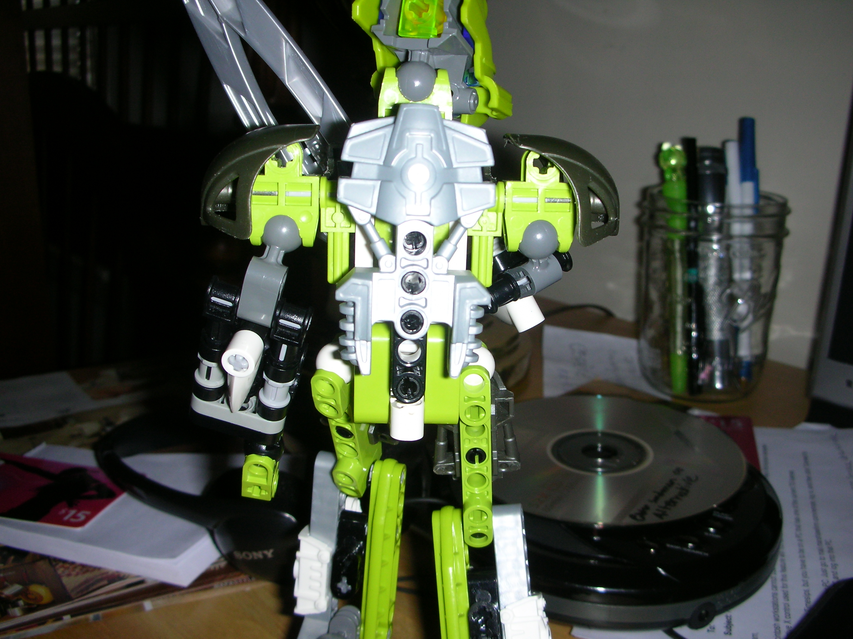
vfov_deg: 40.7
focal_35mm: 35
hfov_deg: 52.6
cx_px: 426
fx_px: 862
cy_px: 320
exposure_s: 1/60.1
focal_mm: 5.8
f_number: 3
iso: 50
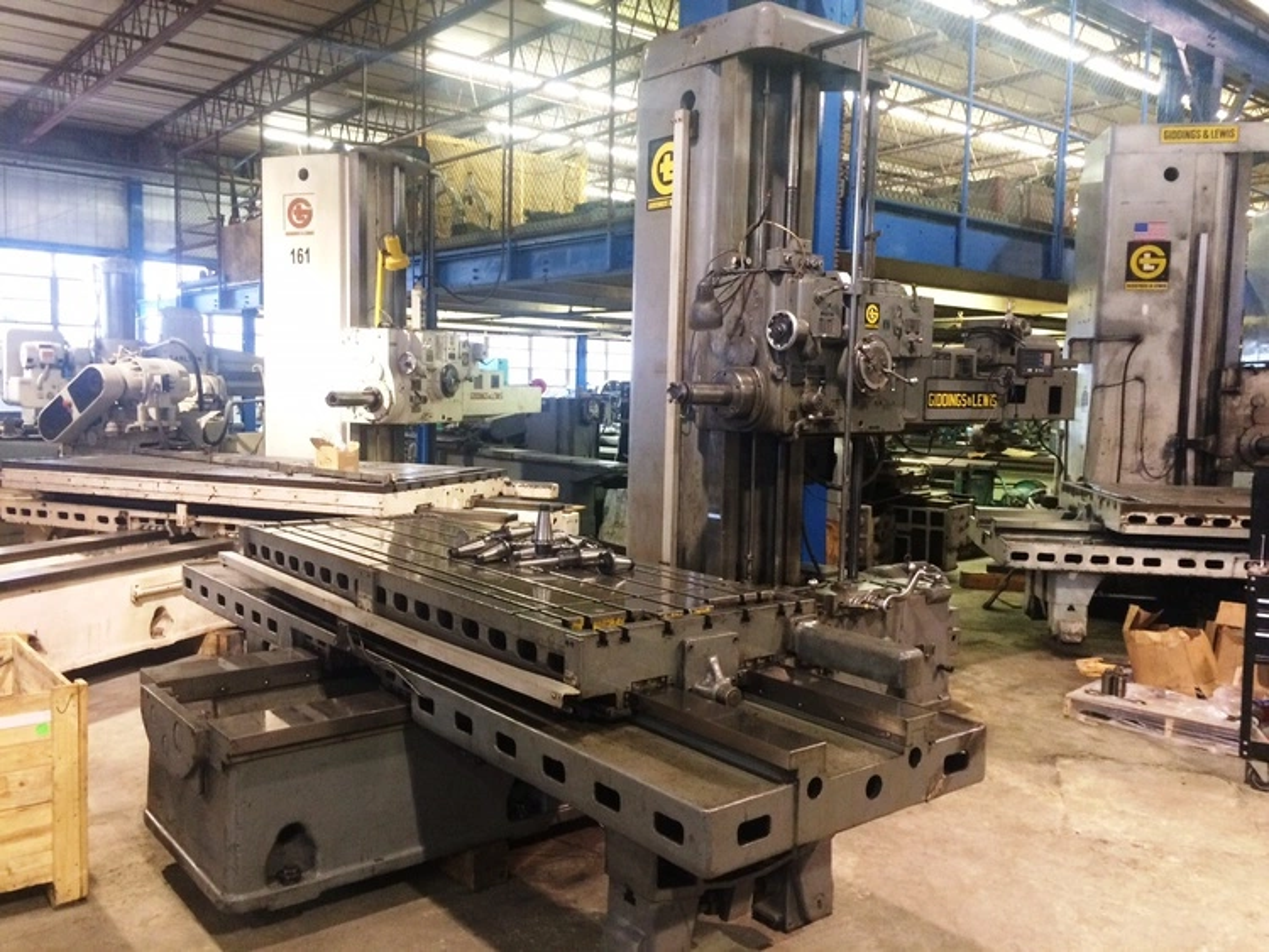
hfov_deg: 61.6
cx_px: 634
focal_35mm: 29
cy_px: 476
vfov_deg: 48.3
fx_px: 1063
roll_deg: -1.9
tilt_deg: -2.1
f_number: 2.2
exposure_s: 1/30
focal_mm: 4.15
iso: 250
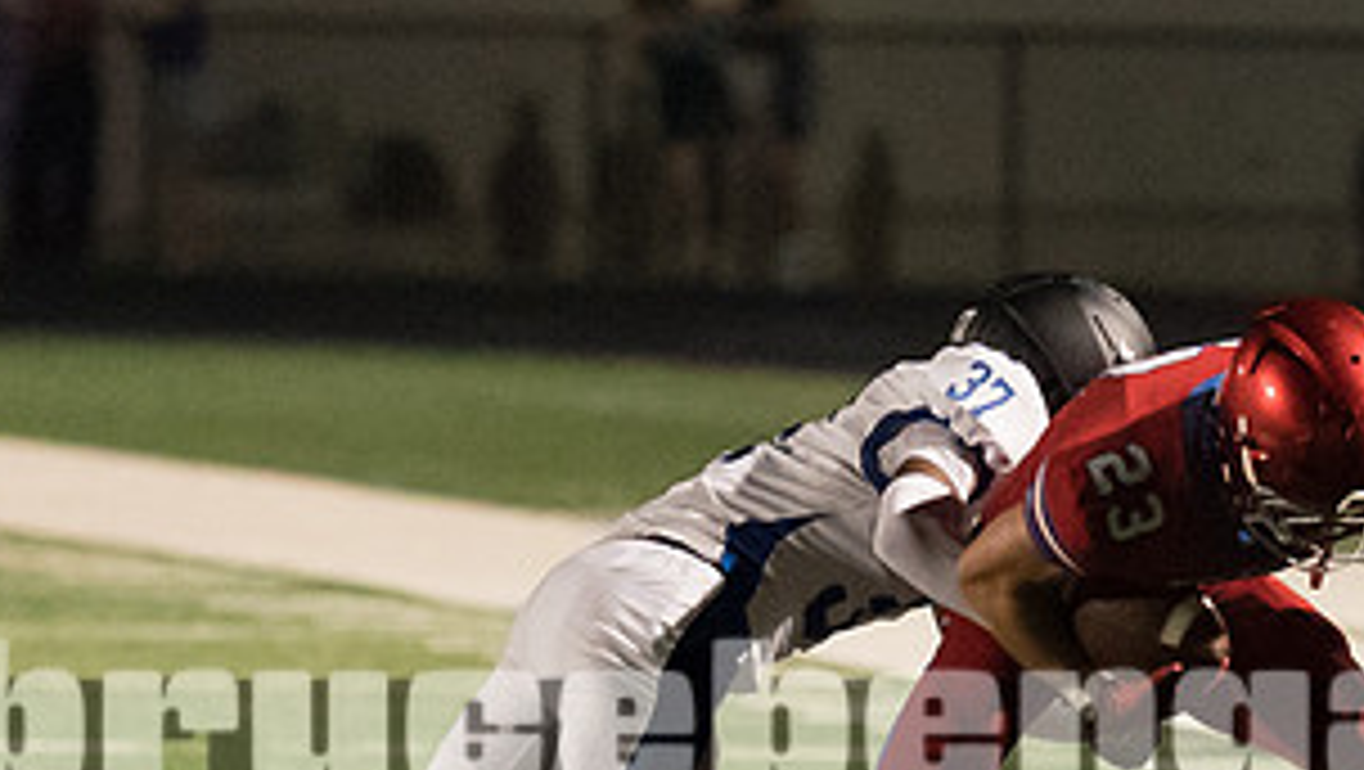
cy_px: 426
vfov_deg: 1.6
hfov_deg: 2.8
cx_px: 1180
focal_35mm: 759
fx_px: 27473
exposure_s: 1/1250
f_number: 2.8
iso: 12800
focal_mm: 164
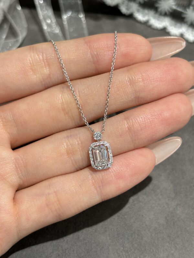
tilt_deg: -57.7
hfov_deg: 28.0
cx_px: 97
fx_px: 389
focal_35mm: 52
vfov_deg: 36.8
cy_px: 129
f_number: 1.6
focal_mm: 5.96
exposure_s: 1/100
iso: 32
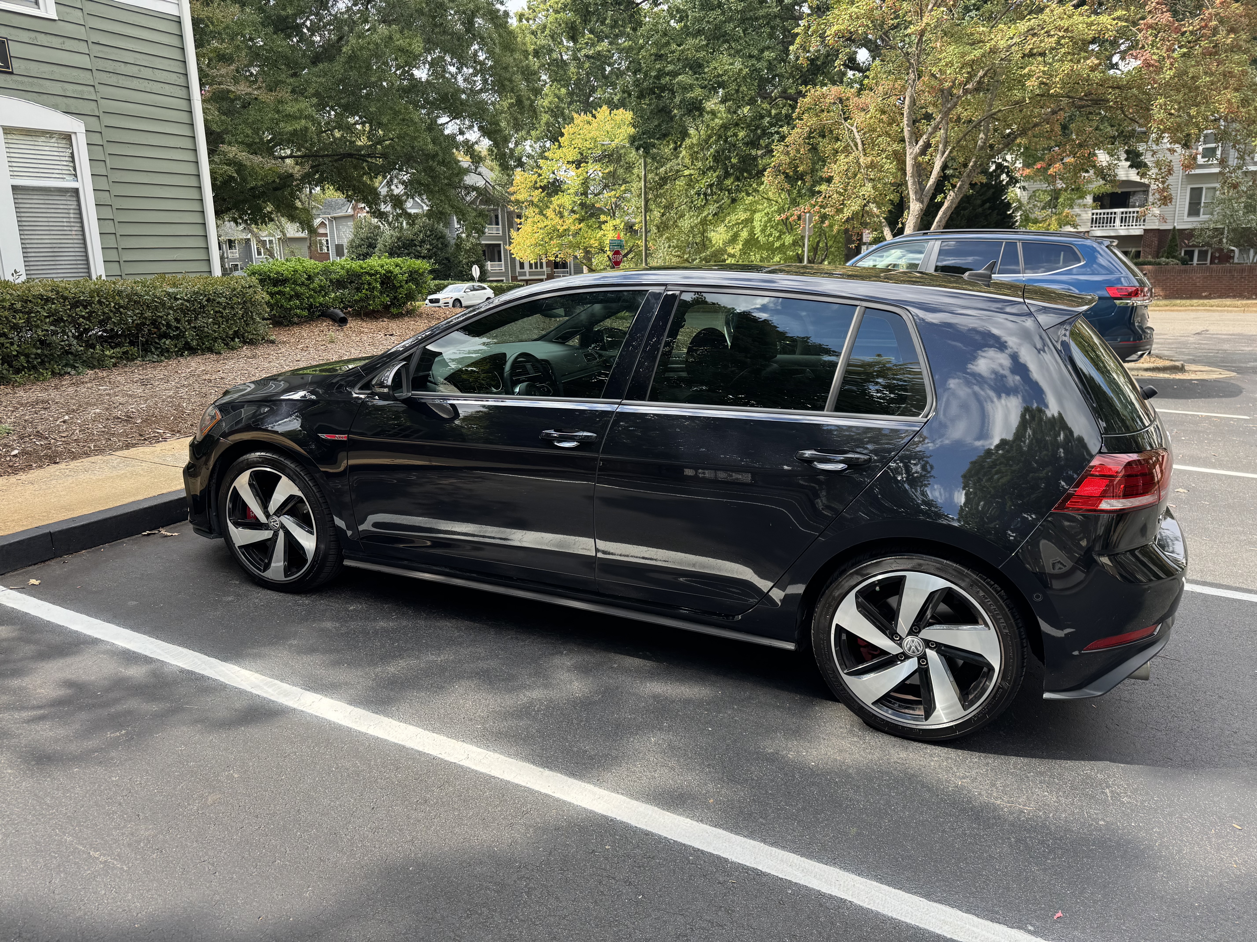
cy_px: 471
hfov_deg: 71.6
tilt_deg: -14.2
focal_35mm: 24
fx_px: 872
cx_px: 628
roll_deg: +0.6
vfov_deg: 56.8
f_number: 1.78
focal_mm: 6.76
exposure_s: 1/639
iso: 80
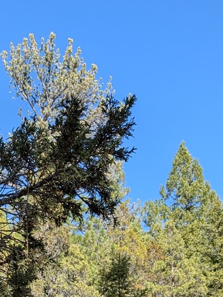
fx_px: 745
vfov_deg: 18.4
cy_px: 510
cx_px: 78
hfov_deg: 17.0
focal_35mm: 87
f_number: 1.68
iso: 23
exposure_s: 1/443
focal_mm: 6.9
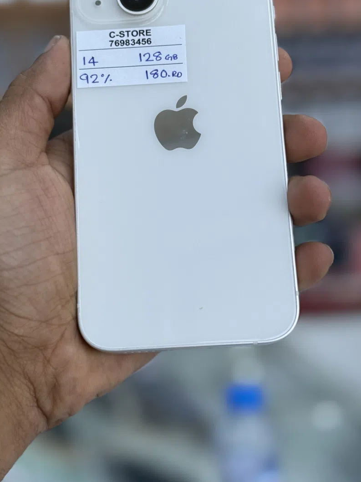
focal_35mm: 62
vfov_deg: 31.1
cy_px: 186
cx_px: 164
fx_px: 862
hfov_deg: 23.6
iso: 64
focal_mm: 6.76
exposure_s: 1/987
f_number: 1.78
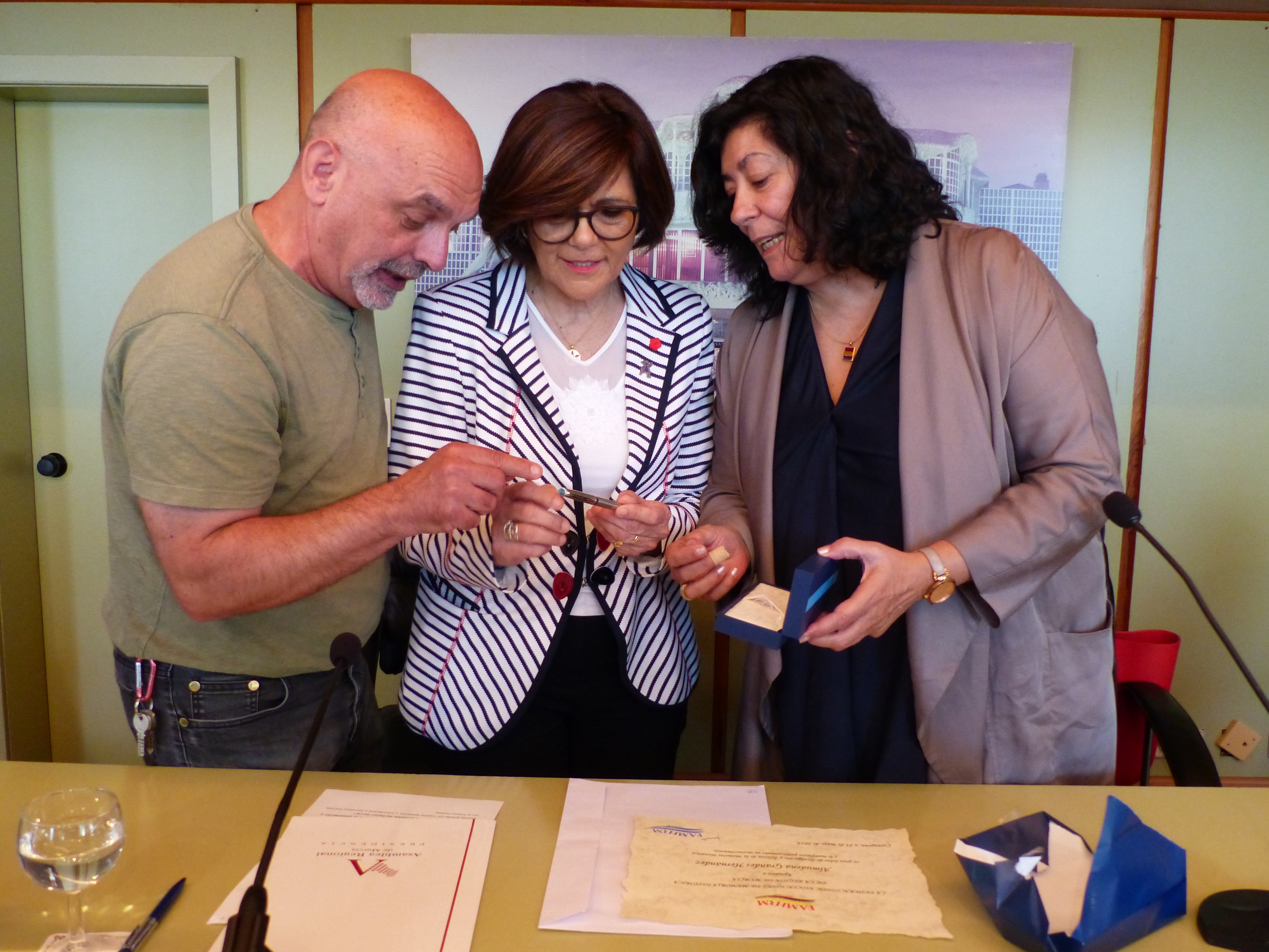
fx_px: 1100
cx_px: 634
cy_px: 476
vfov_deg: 46.8
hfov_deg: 60.0
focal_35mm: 30
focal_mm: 5.4
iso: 400
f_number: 2.8
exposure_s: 1/60
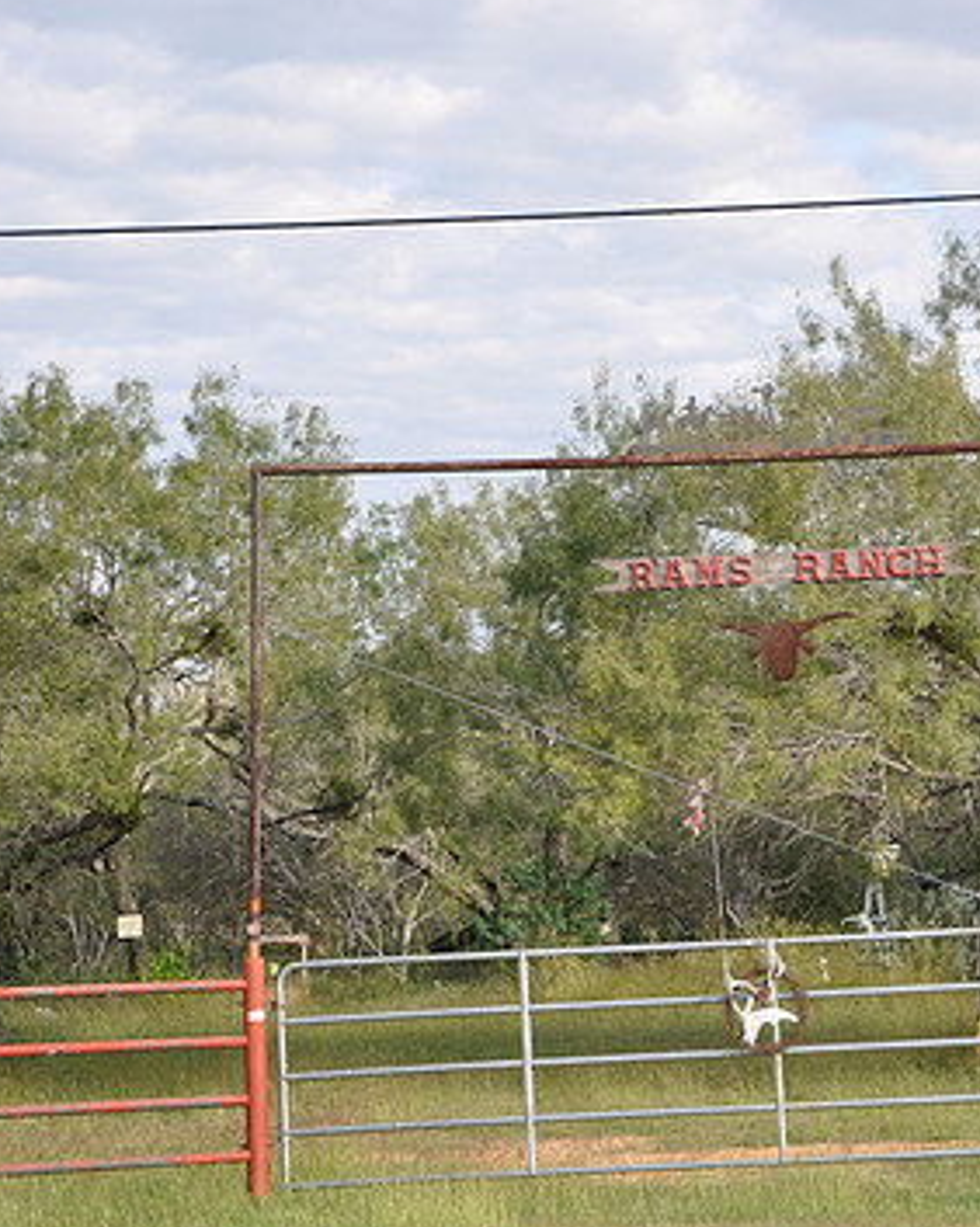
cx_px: 841
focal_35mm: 111
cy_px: 614
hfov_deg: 13.8
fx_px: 4028
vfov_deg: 17.3
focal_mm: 48
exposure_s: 1/160
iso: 200
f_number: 6.3
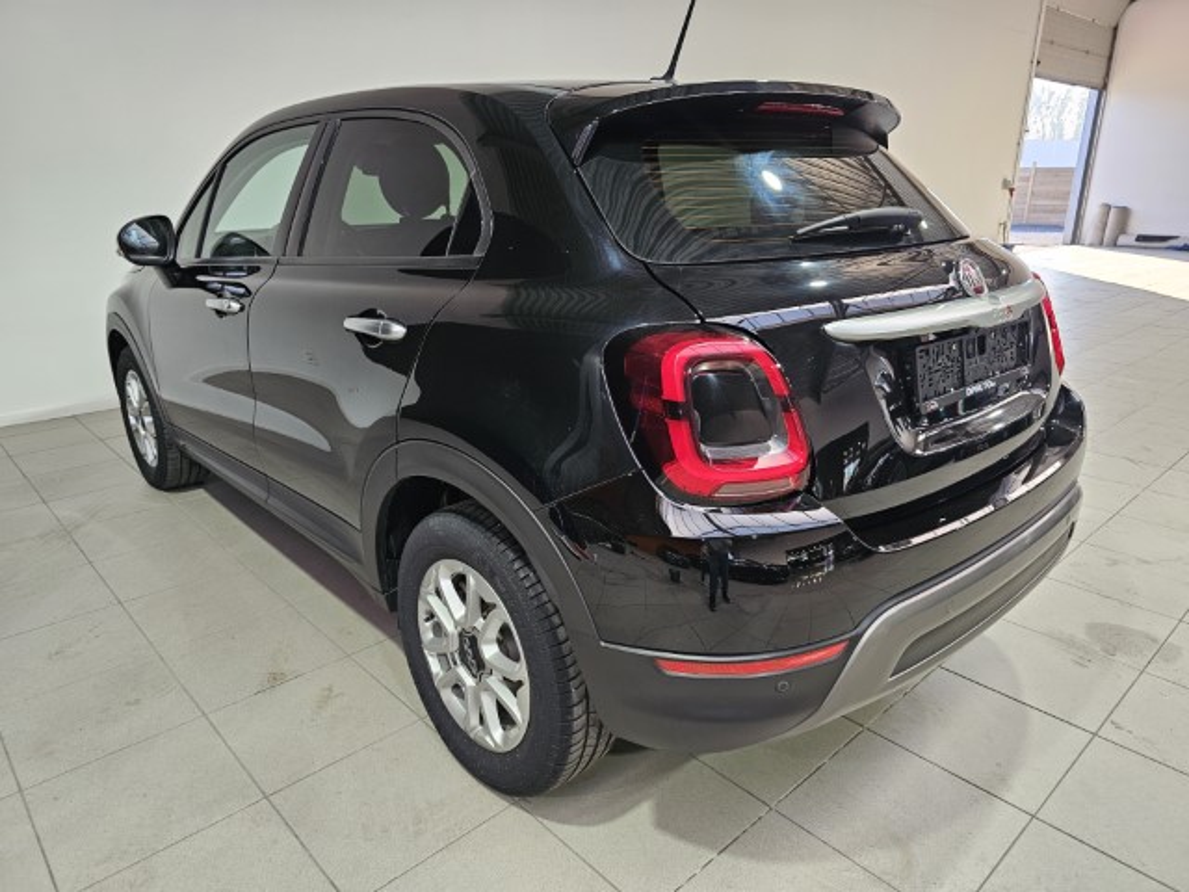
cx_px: 594
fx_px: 790
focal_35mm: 23
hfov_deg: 73.9
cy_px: 446
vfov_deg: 58.9
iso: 80
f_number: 1.7
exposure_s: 1/100
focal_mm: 6.3
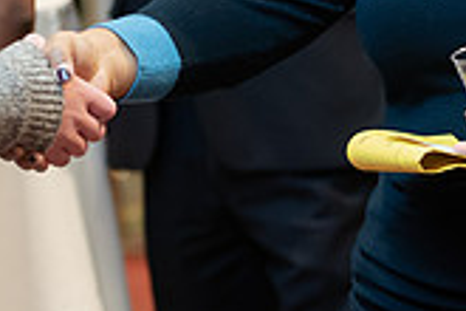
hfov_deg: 8.4
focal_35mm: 246
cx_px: 249
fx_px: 3184
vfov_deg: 5.5
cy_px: -120
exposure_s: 1/200
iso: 1600
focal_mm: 70
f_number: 3.5
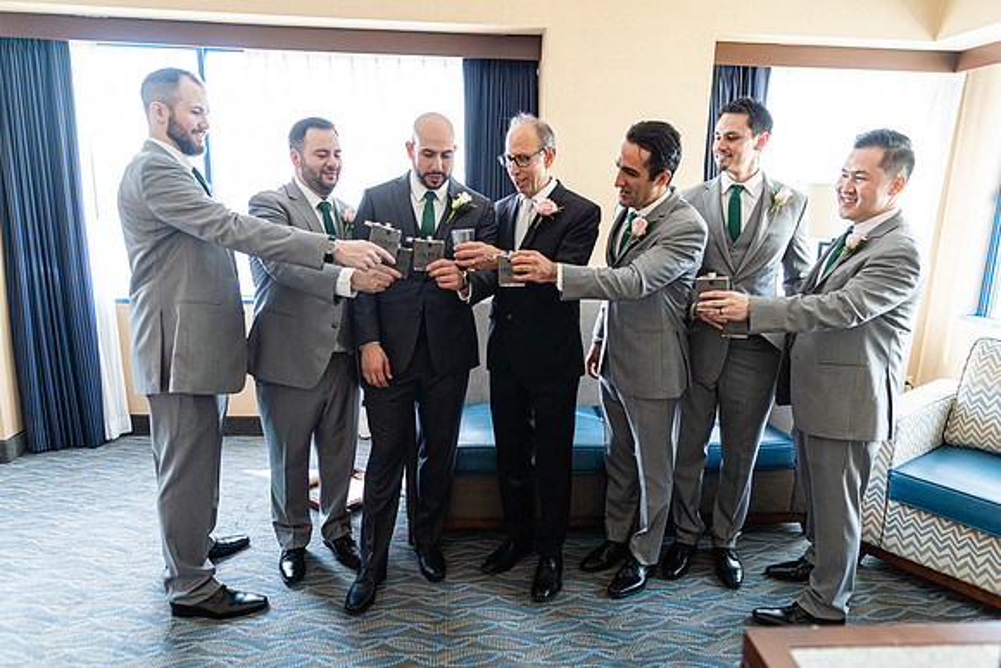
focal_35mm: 24
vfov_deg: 53.2
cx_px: 500
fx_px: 667
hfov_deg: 73.7
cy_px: 334
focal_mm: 24
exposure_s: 1/200
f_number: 2.2
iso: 1000
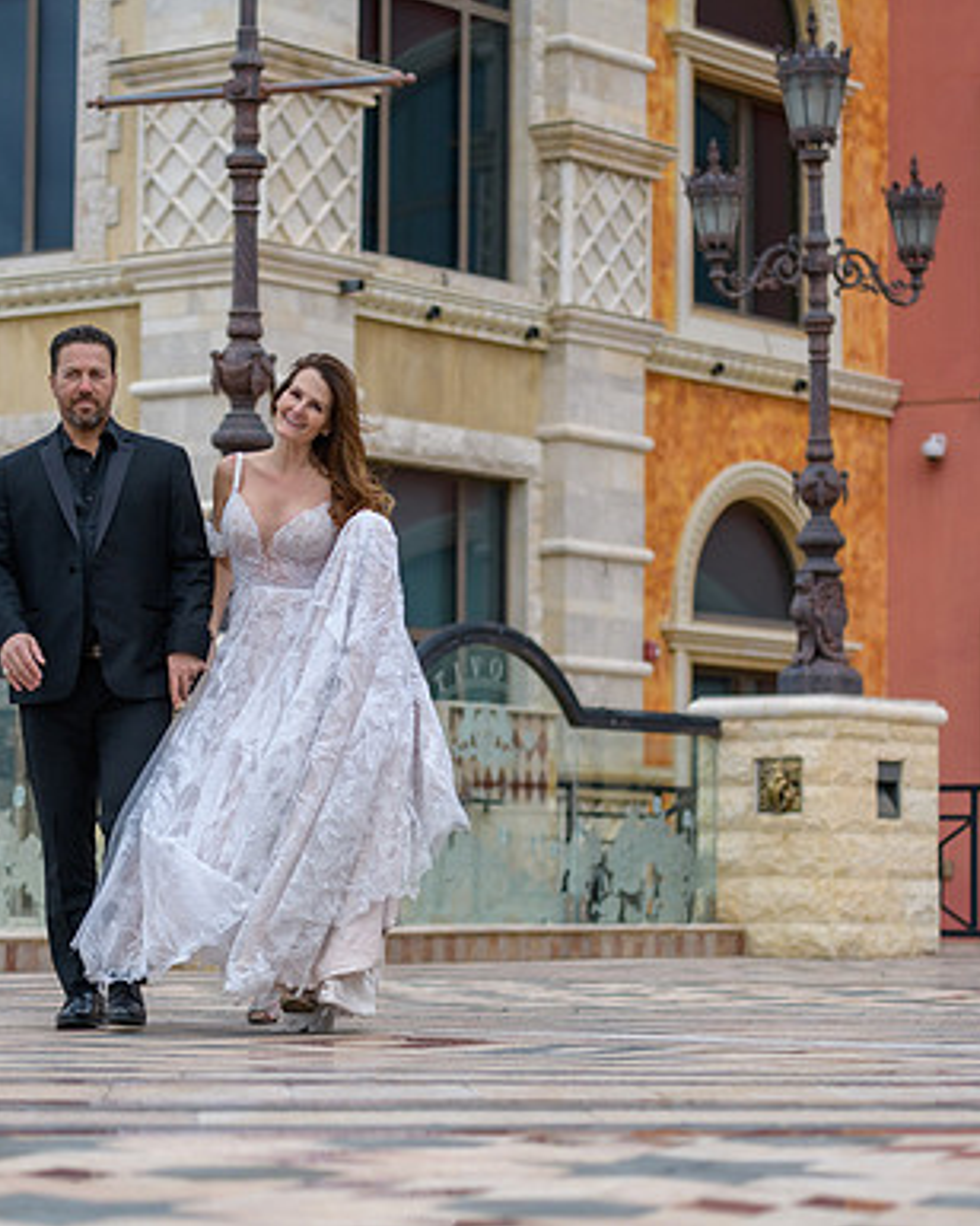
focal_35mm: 116
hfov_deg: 13.3
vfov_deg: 16.6
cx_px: 484
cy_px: 613
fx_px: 4206
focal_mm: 82
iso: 400
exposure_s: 1/3200
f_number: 2.8
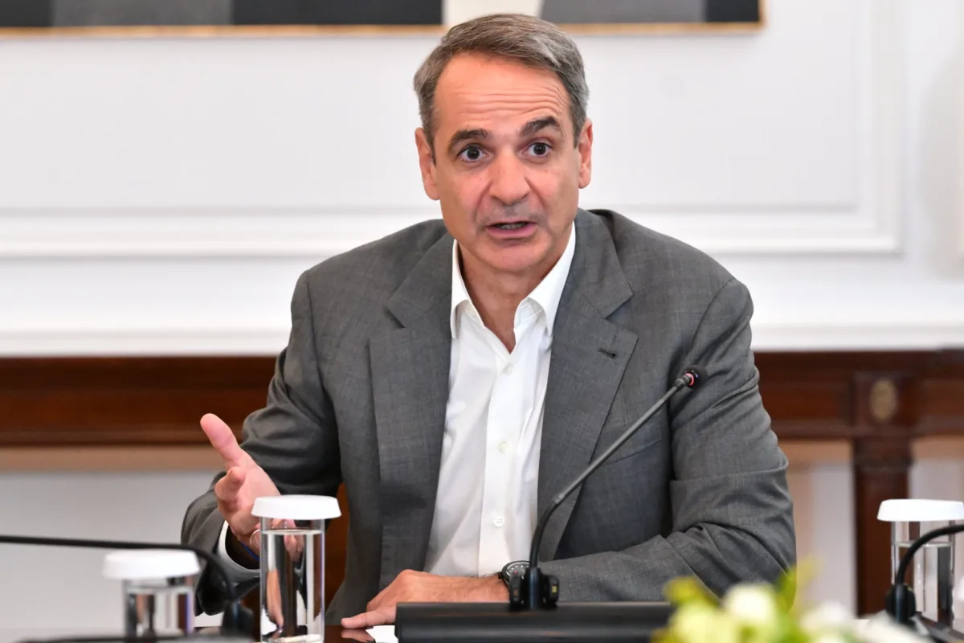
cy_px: 322
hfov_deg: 7.6
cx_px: 482
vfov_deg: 5.1
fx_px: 7229
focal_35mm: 270
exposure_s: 1/500
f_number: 4.5
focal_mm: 180
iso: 8000
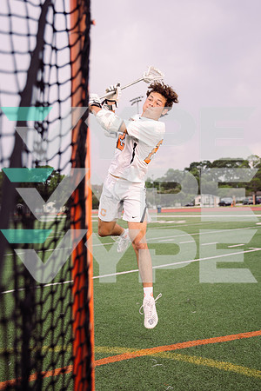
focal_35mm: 34
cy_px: 196
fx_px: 370
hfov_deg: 38.9
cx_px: 130
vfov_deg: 55.8
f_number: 2.8
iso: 200
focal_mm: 34
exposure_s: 1/1000
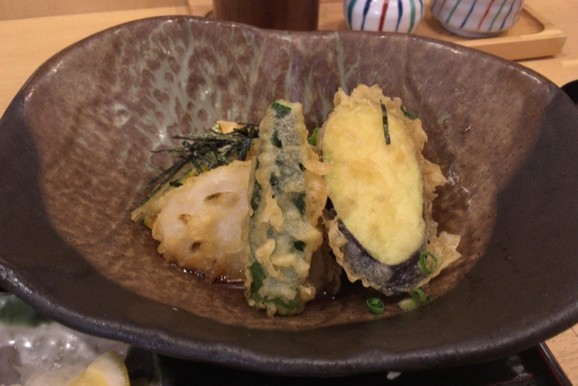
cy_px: 209
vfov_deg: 42.3
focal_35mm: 31
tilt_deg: -47.3
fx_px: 498
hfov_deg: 60.3
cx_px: 291
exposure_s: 1/30
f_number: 2.2
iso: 400
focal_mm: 4.15
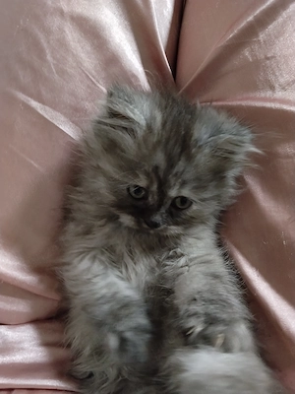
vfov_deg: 61.7
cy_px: 197
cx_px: 148
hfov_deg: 48.2
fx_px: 330
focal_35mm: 29
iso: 400
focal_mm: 4.22
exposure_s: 1/25
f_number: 1.8
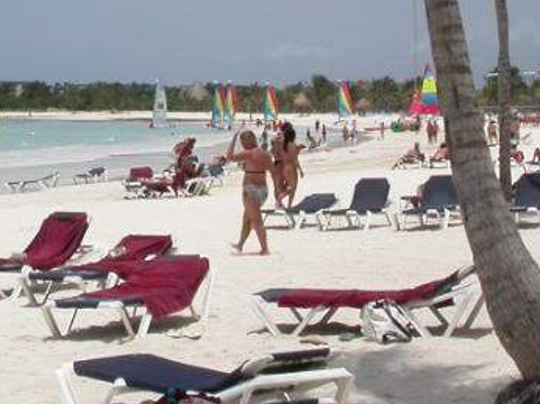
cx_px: 148
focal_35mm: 111
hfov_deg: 17.7
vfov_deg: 13.1
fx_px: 1730
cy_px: -5
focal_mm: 7.85
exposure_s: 1/1018
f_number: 7.5
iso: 100
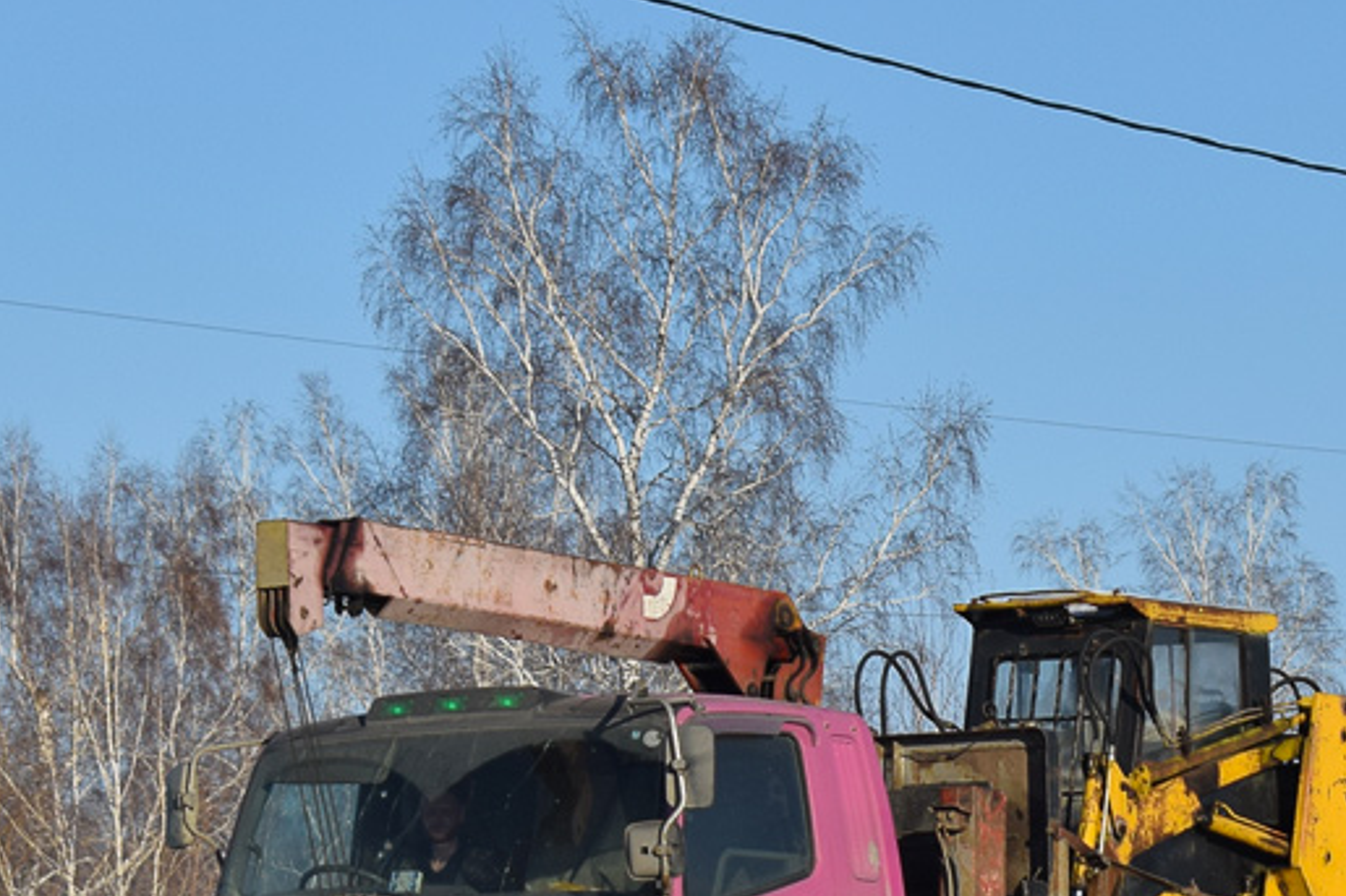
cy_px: 669
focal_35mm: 192
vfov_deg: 7.1
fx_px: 7182
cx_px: 910
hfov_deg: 10.7
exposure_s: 1/800
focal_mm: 55
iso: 100
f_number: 6.3
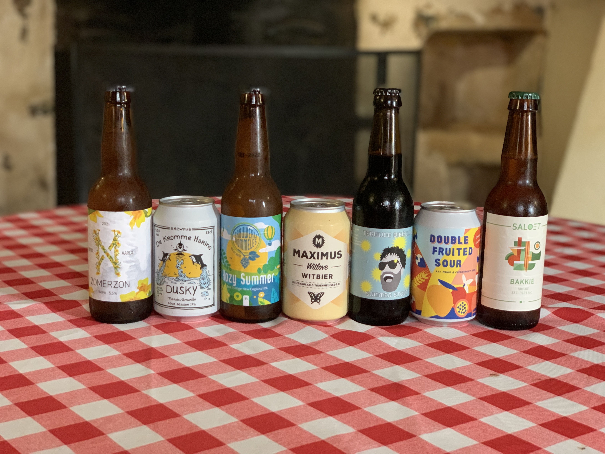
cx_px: 302
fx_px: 909
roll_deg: -2.5
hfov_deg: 36.8
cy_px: 227
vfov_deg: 28.0
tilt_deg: -10.6
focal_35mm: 52
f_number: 2.4
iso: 400
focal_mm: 6
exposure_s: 1/49
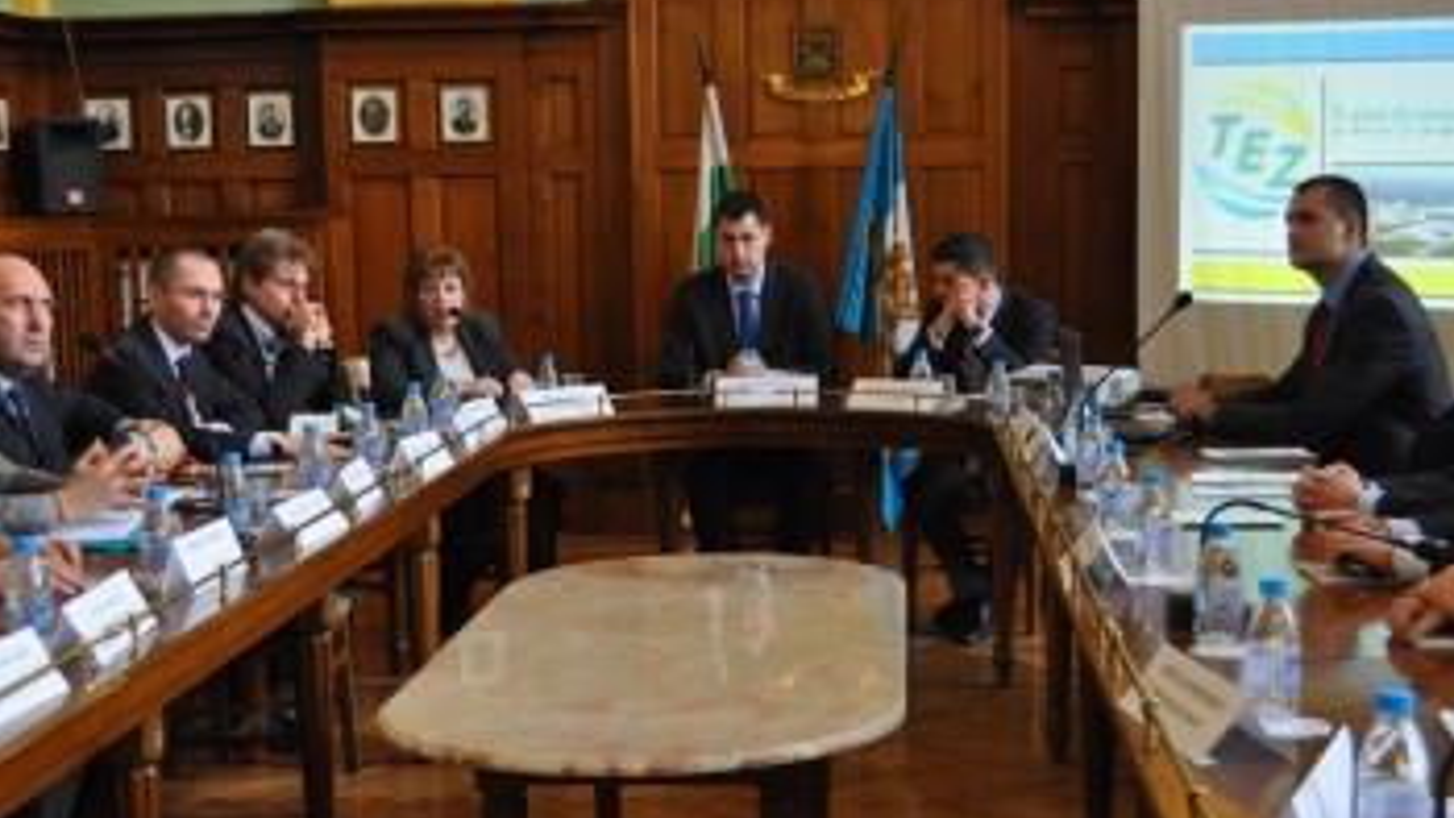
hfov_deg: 34.3
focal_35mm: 61
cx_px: 760
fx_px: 2352
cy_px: 517
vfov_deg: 19.7
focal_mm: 34
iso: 1000
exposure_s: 1/80
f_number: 4.5
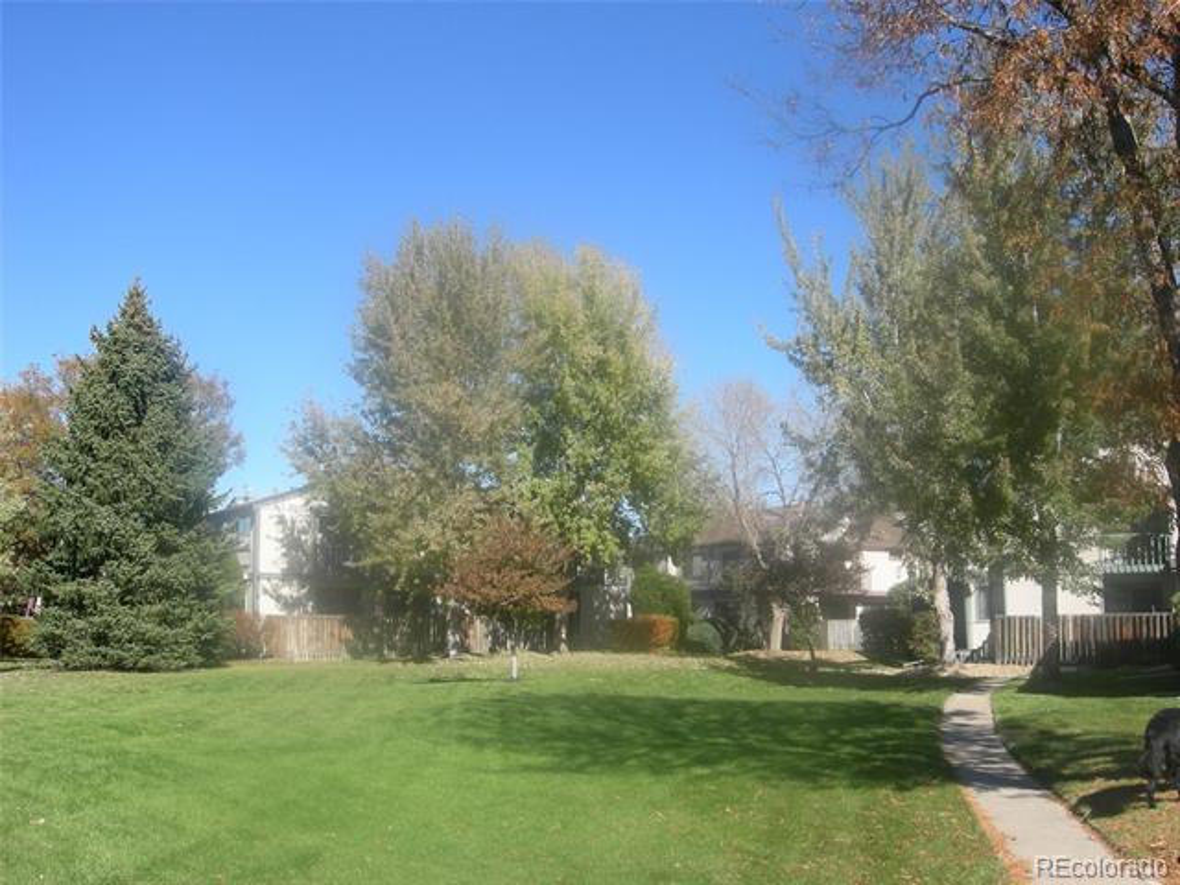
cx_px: 590
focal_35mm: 36
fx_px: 1227
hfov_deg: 51.4
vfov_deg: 39.7
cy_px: 442
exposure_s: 1/194
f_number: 6
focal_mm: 7.5
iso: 64
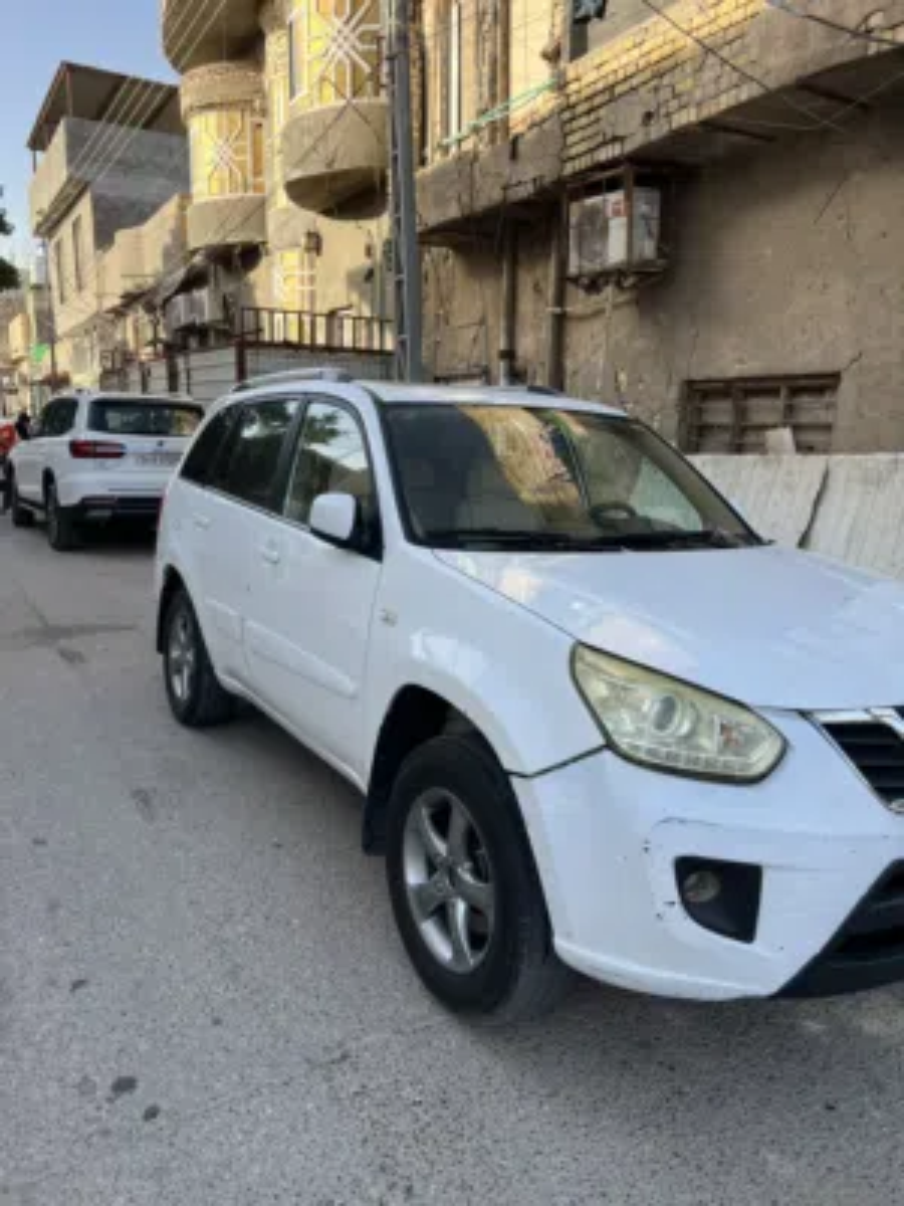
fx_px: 905
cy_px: 603
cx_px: 452
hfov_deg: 53.1
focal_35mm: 26
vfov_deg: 67.3
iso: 50
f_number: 1.5
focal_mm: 5.7
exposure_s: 1/1009
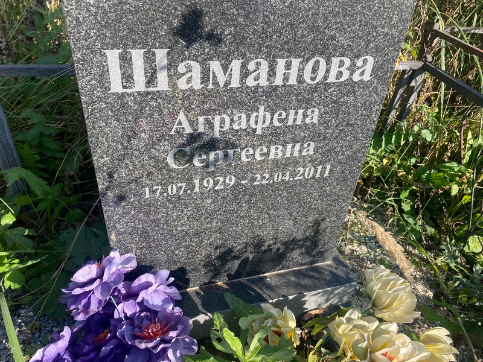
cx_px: 242
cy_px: 181
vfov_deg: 53.1
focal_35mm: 26
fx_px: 363
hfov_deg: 67.3
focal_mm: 4.25
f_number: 1.8
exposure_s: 1/822
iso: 32
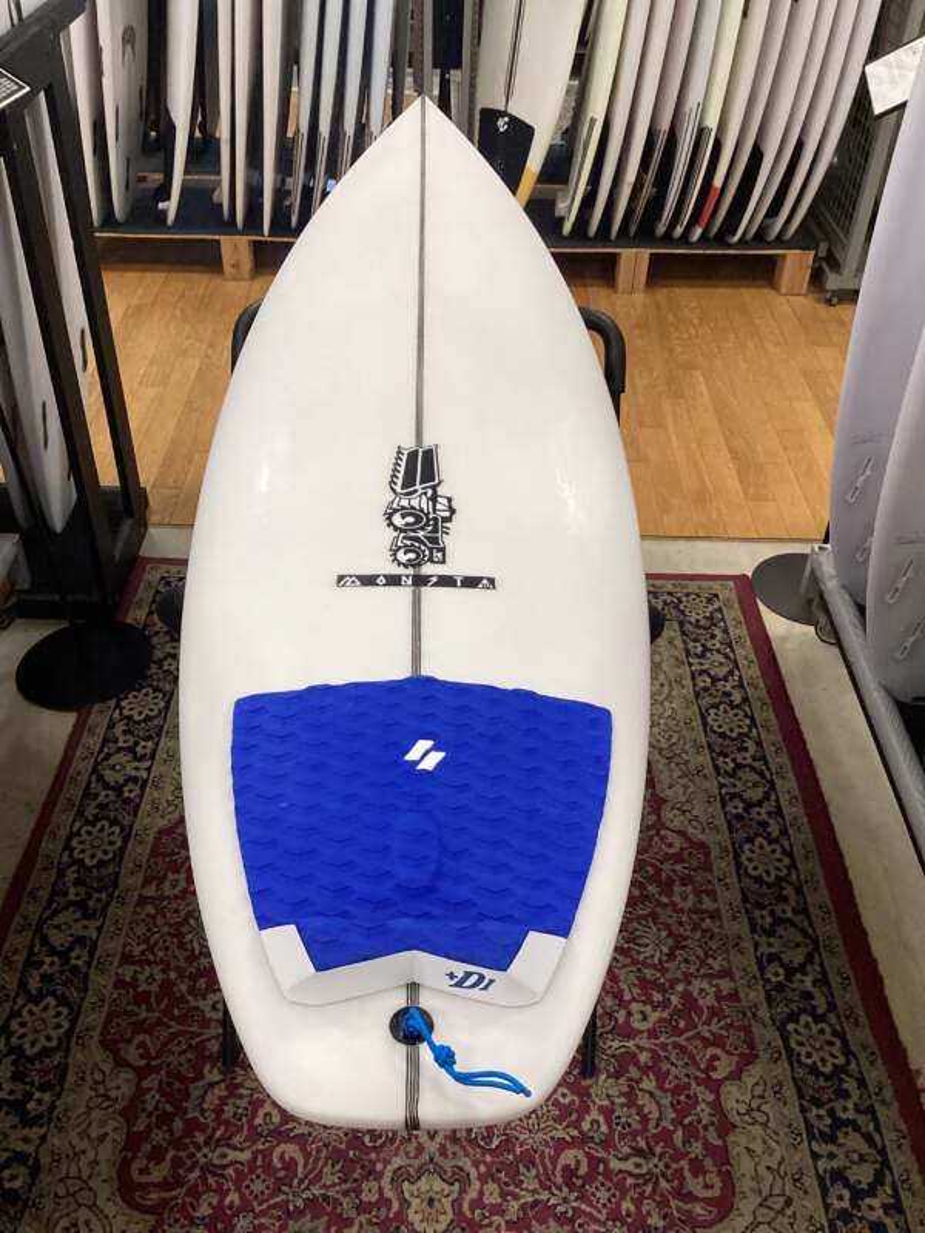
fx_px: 1104
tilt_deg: -40.1
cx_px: 462
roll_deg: -1.2
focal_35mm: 31
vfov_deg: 58.4
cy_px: 616
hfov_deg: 45.4
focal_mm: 3.3
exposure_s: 1/100
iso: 50
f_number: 2.4
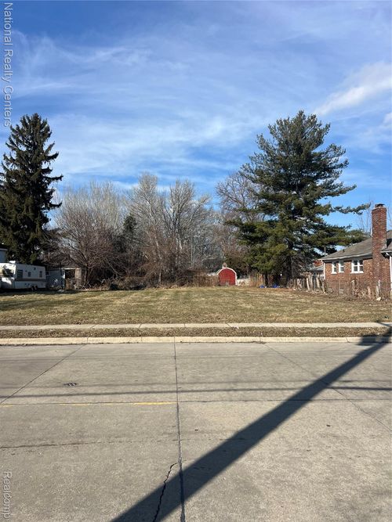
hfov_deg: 53.0
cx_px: 196
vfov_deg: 67.3
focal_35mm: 26
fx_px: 393
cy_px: 261
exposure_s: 1/5076
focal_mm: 5.7
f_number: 1.5
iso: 50
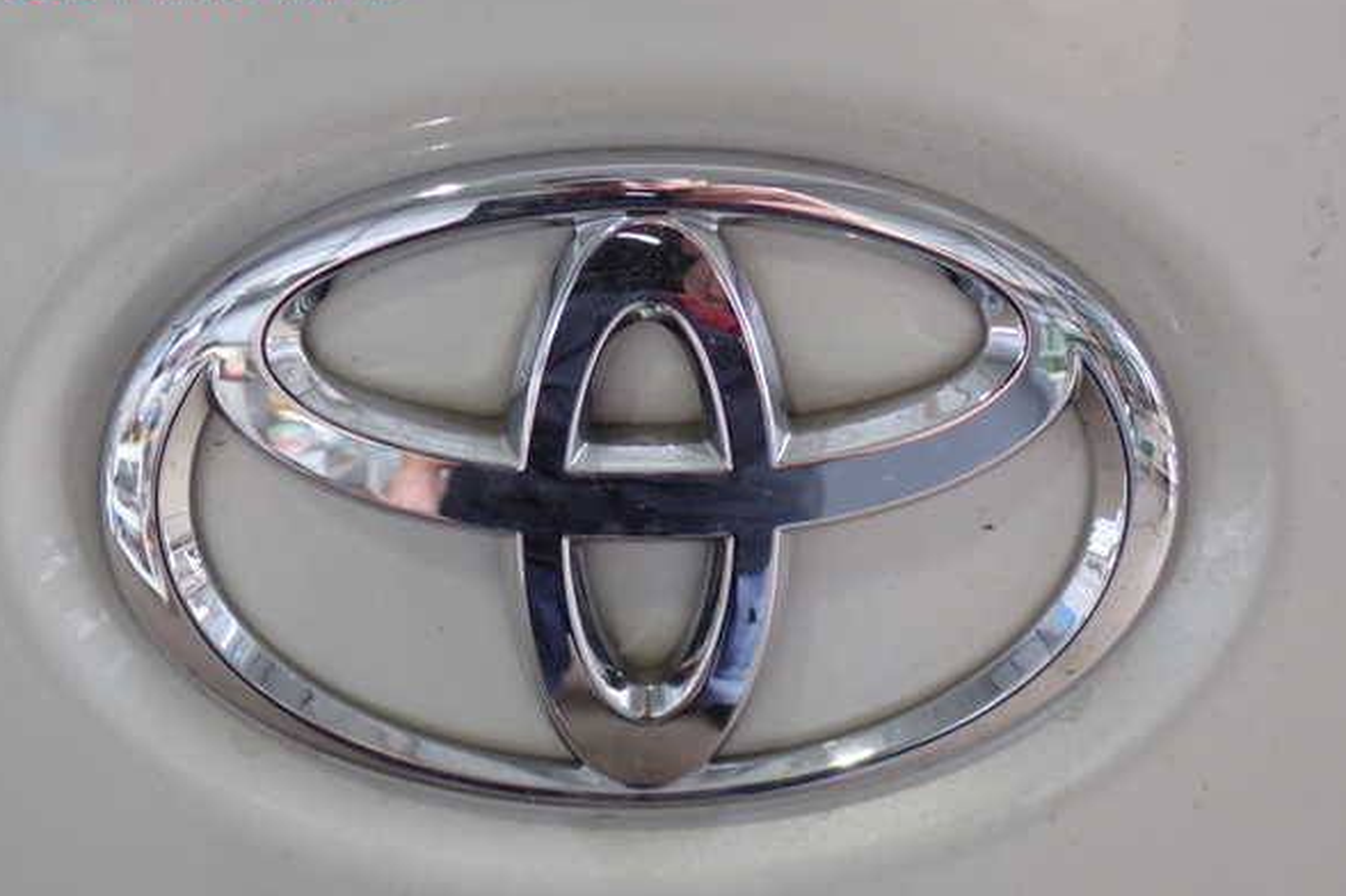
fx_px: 1980
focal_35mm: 53
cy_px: 464
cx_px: 672
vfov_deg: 25.5
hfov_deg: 37.5
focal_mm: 9.01
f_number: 3.2
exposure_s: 1/100
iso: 200
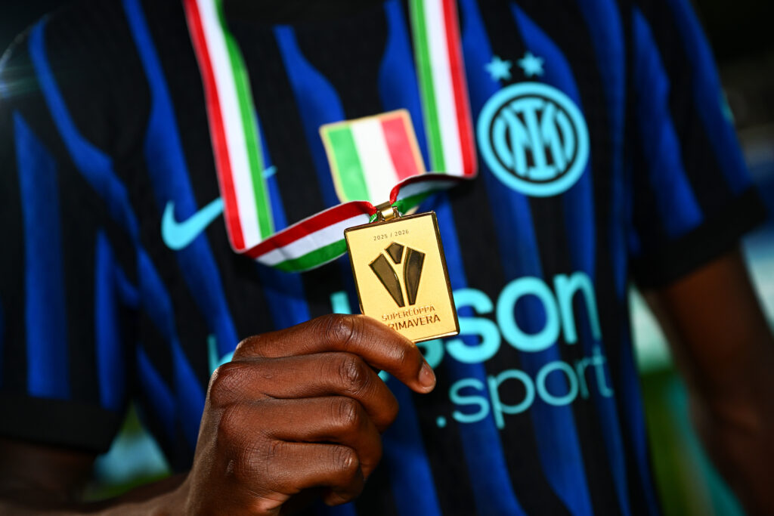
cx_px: 387
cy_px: 258
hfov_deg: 30.5
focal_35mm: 66
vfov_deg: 20.6
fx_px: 1419
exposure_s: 1/160
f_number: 3.5
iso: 800
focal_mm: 66
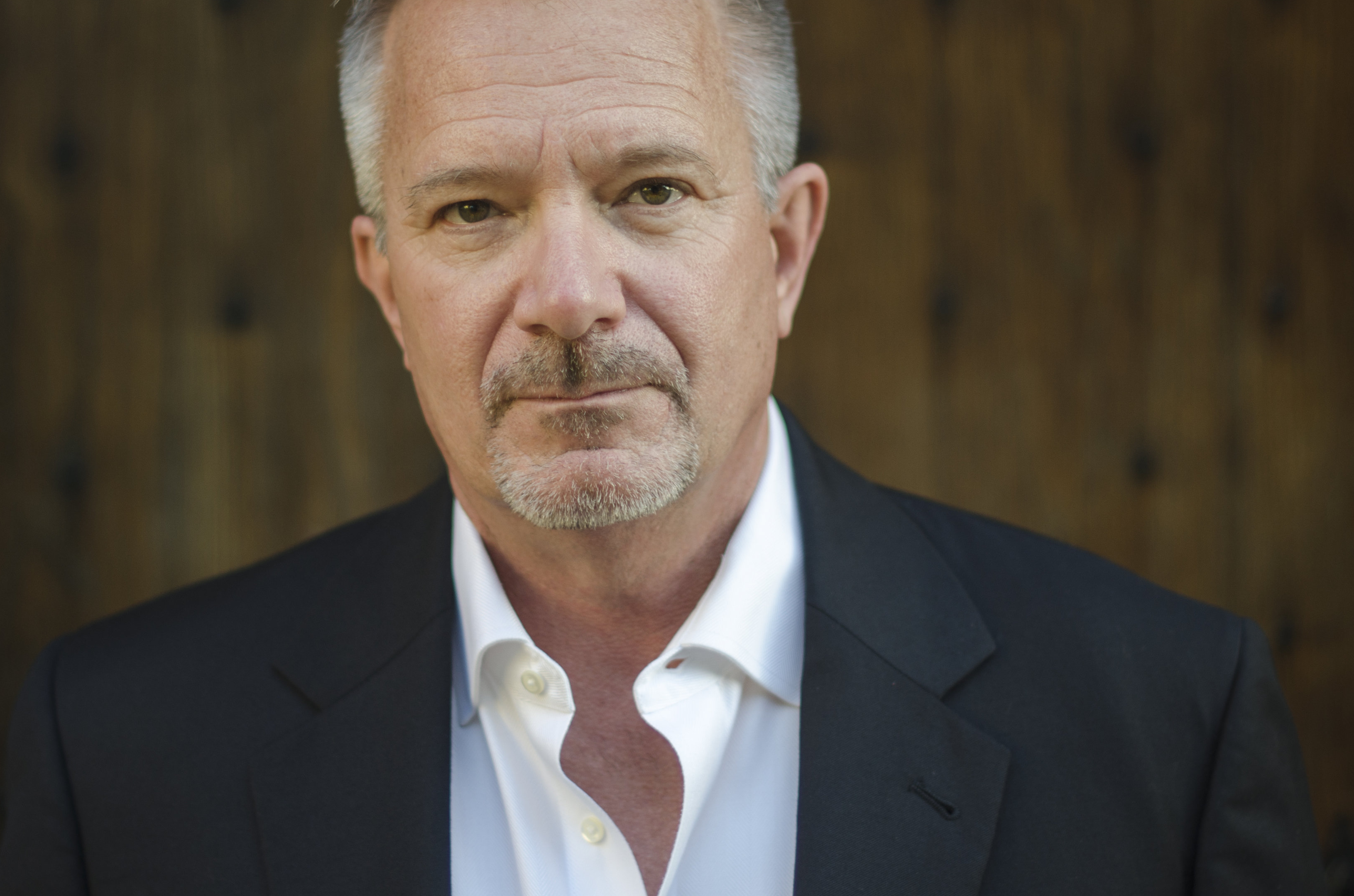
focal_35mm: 92
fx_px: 3453
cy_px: 378
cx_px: 639
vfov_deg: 14.8
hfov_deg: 22.2
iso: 100
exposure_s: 1/250
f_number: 1.4
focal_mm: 50
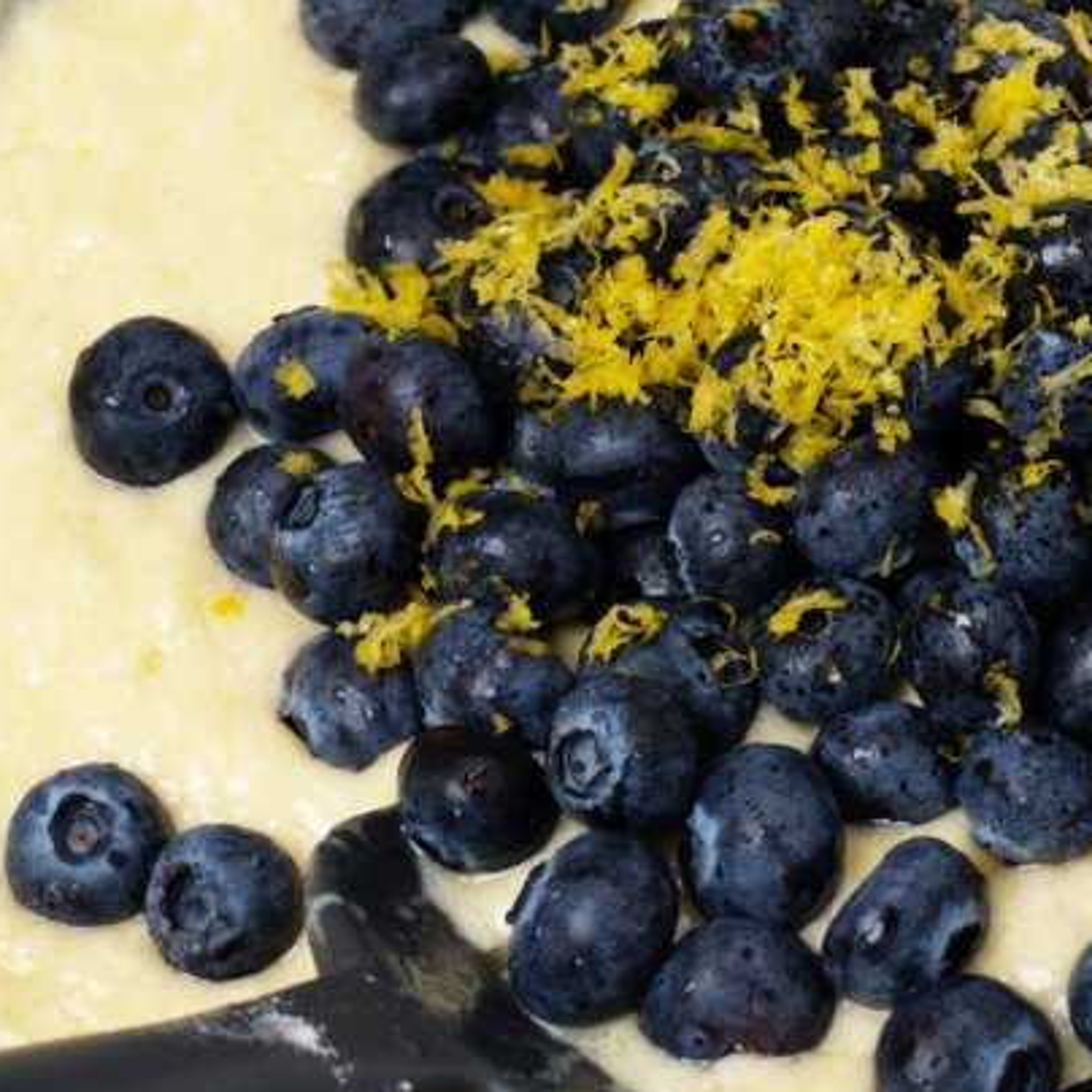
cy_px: 428
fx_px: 6032
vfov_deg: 10.3
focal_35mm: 169
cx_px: 660
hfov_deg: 10.3
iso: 200
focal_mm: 67
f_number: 11
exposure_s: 1/100
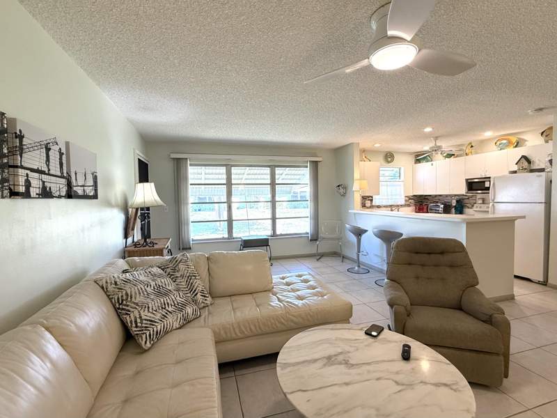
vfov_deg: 85.7
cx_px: 278
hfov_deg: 102.1
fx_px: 225
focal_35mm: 14
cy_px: 209
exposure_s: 1/120
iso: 125
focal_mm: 2.22
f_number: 2.2
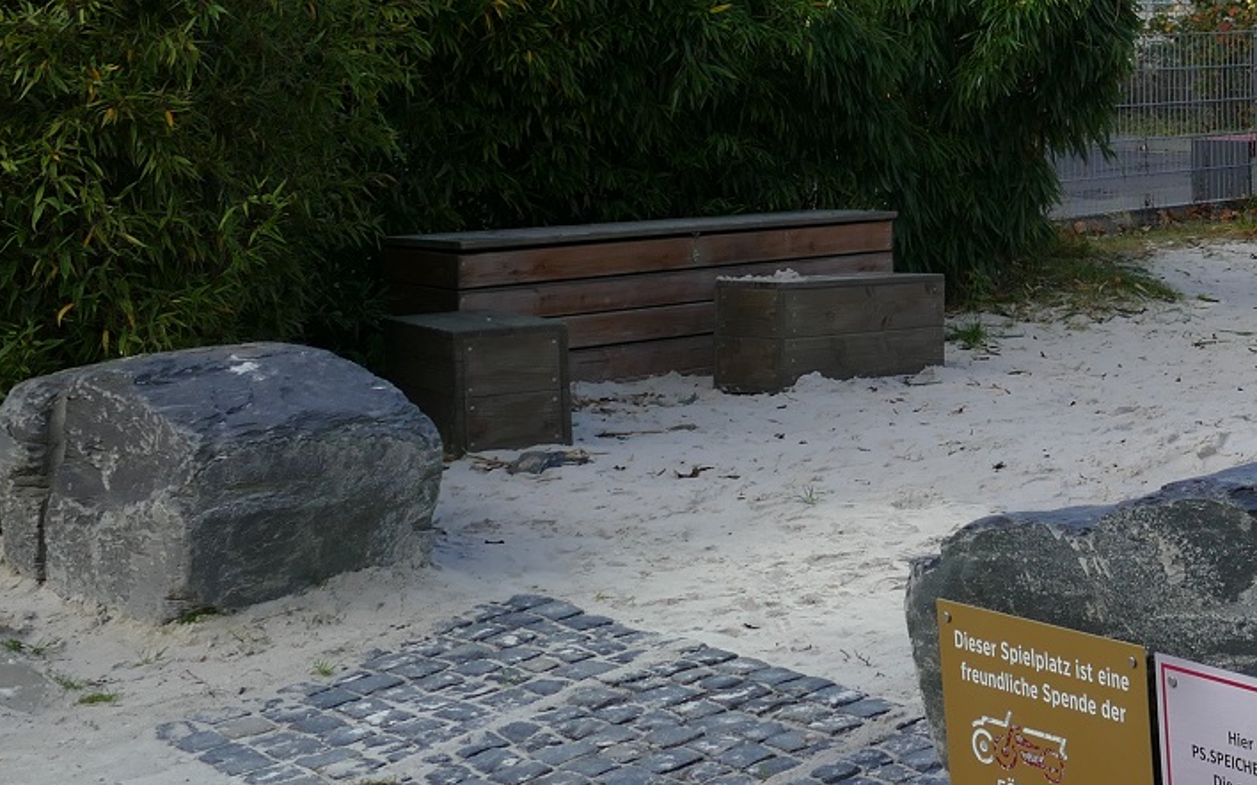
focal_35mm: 72
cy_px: 49
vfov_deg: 17.8
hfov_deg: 27.2
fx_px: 2466
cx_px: 1225
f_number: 2.8
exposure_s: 1/1000
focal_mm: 9.12
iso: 125
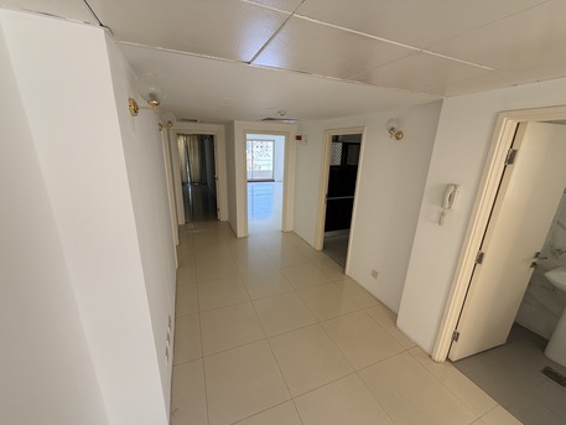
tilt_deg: -14.8
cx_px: 283
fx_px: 229
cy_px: 212
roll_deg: -1.3
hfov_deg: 102.0
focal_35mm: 14
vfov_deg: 85.7
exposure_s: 1/121
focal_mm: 2.22
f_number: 2.2
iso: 125
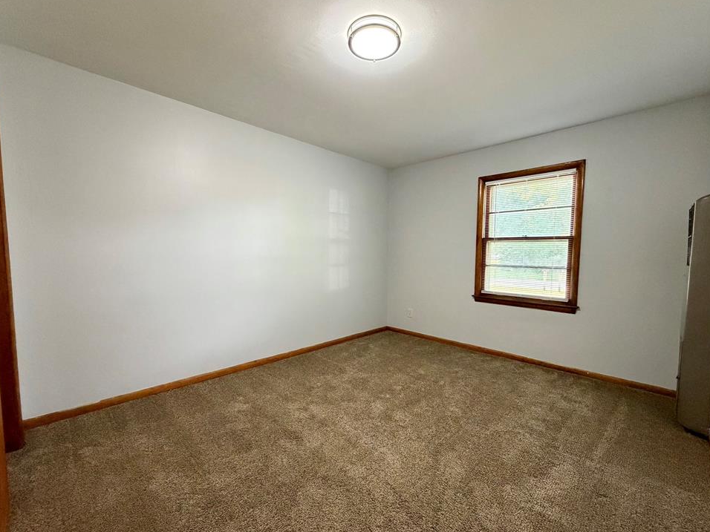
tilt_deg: -4.1
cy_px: 275
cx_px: 362
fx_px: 308
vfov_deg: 81.7
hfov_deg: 98.2
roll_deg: -0.4
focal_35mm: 15
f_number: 2.2
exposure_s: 1/60
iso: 400
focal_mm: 2.22
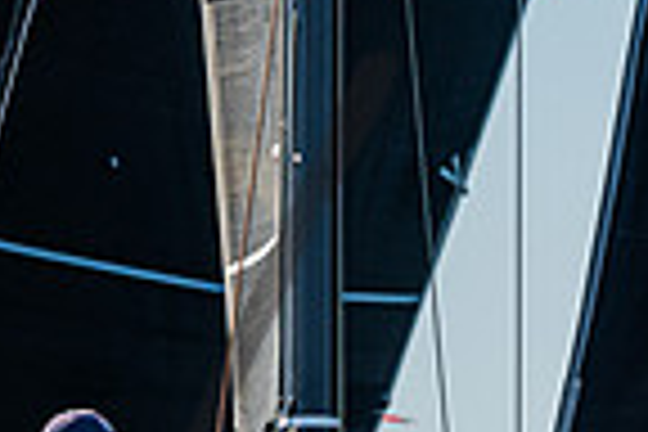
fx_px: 23794
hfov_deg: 1.6
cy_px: 381
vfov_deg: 1.0
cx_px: 1510
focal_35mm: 1322
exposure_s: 1/2500
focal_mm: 240
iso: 400
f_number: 5.6
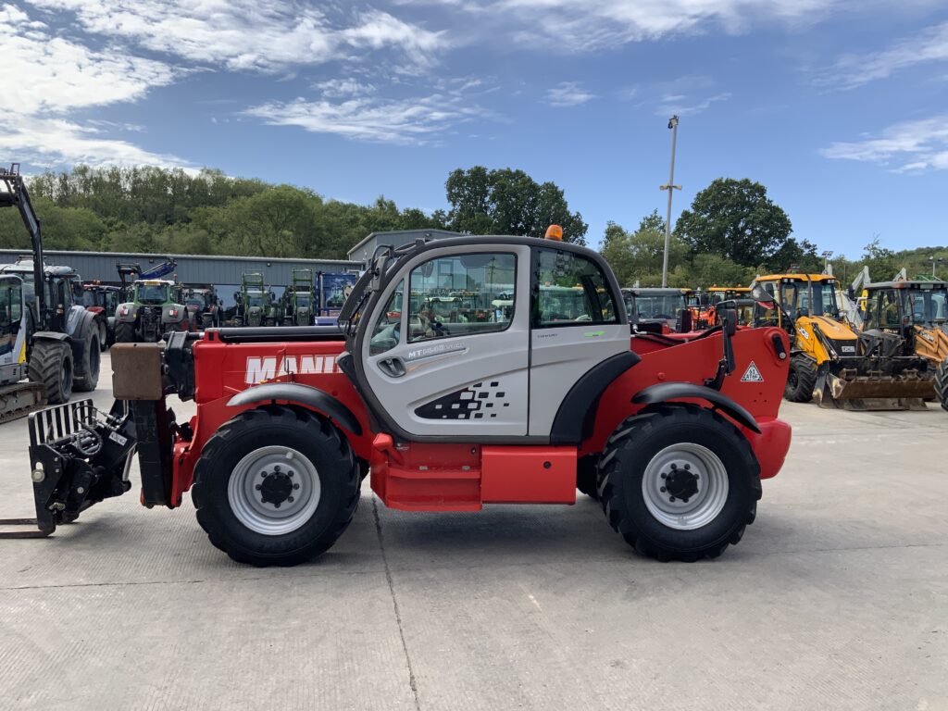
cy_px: 356
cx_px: 474
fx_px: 794
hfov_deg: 61.7
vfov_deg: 48.2
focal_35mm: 29
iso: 16
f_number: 1.8
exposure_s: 1/1144
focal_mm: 3
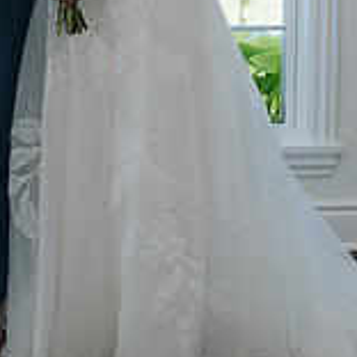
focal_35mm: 136
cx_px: 58
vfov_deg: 12.7
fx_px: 1587
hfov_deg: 12.8
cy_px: 12
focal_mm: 35
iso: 100
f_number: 3.5
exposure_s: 1/200
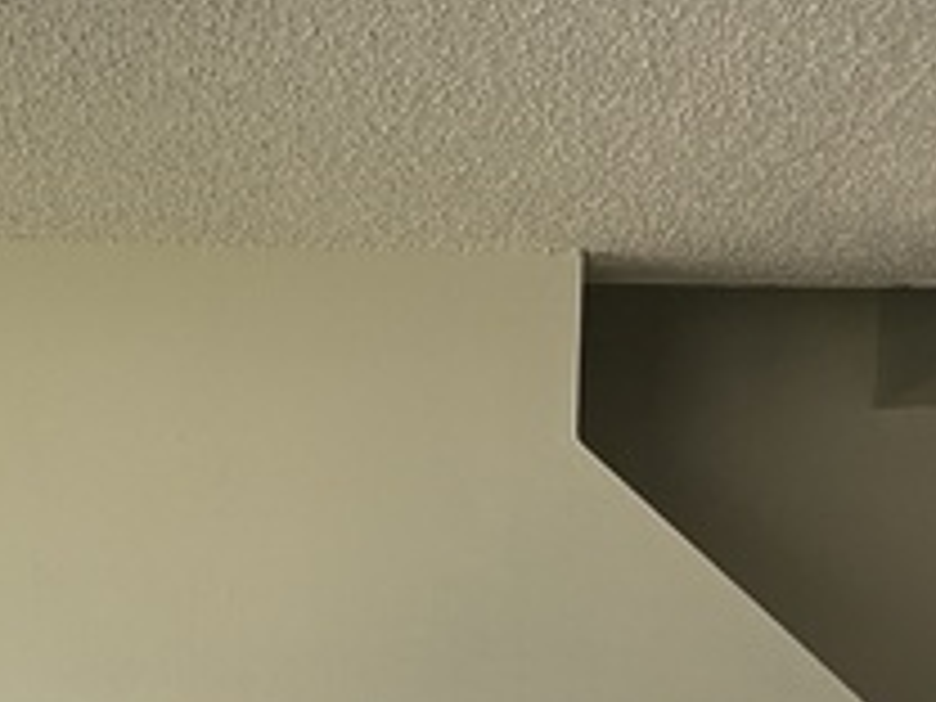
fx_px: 1217
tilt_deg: -12.4
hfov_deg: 41.9
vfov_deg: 26.4
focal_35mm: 45
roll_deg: -0.2
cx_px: 376
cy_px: 954
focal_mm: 2.22
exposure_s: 1/114
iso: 50
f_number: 2.2
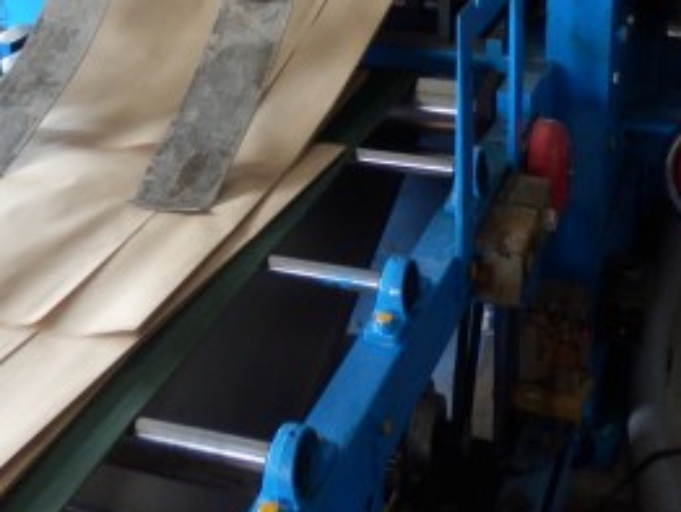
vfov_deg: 23.5
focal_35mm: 61
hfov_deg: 31.7
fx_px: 1201
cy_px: 70
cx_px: 333
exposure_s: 1/30
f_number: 3
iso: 200
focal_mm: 4.5
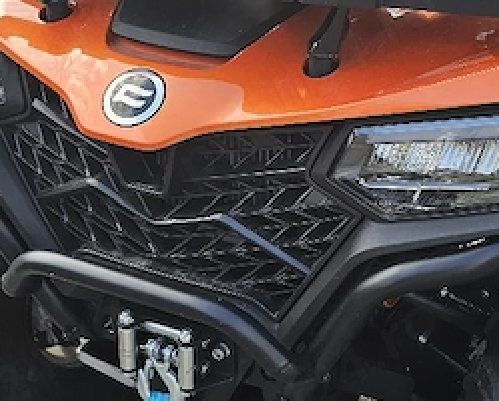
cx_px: 387
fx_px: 1065
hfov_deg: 26.0
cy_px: 134
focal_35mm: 72
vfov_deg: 21.2
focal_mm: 6.3
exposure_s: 1/182
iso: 25
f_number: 1.7
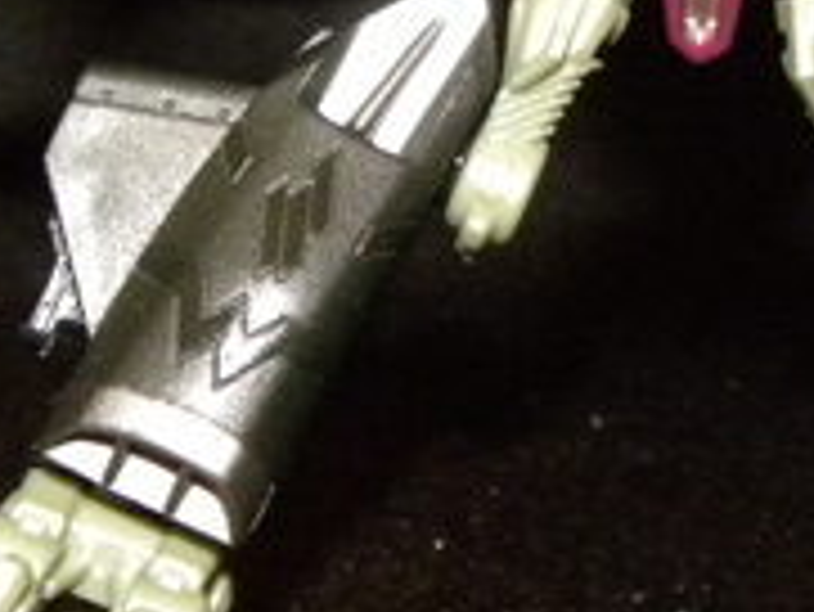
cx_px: 720
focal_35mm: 146
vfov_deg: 10.0
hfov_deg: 13.4
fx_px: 3435
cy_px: -117
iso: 400
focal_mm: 5.9
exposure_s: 1/30
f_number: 2.8
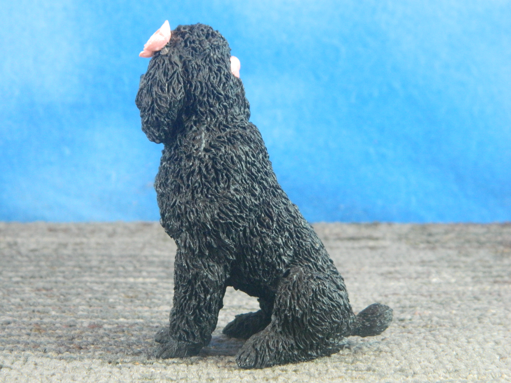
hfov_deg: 19.1
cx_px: 256
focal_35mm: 103
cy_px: 192
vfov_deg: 14.4
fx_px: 1520
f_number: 4.5
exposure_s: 1/8
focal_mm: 18.6
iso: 400
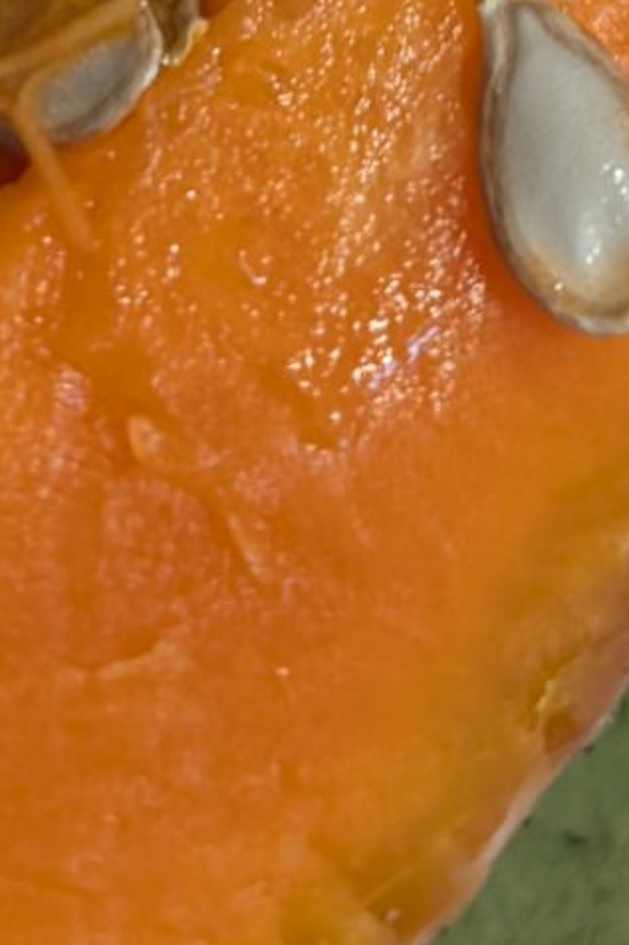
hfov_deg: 13.0
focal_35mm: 105
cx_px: 379
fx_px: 2754
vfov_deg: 17.4
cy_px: -510
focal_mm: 6.9
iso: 588
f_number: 1.68
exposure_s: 1/120
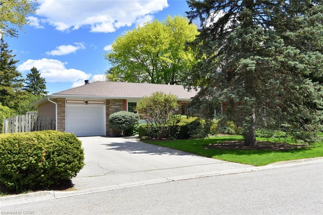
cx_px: 162
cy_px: 108
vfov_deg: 41.1
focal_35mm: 32
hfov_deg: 58.7
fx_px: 287
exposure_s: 1/500
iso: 500
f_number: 11
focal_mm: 32
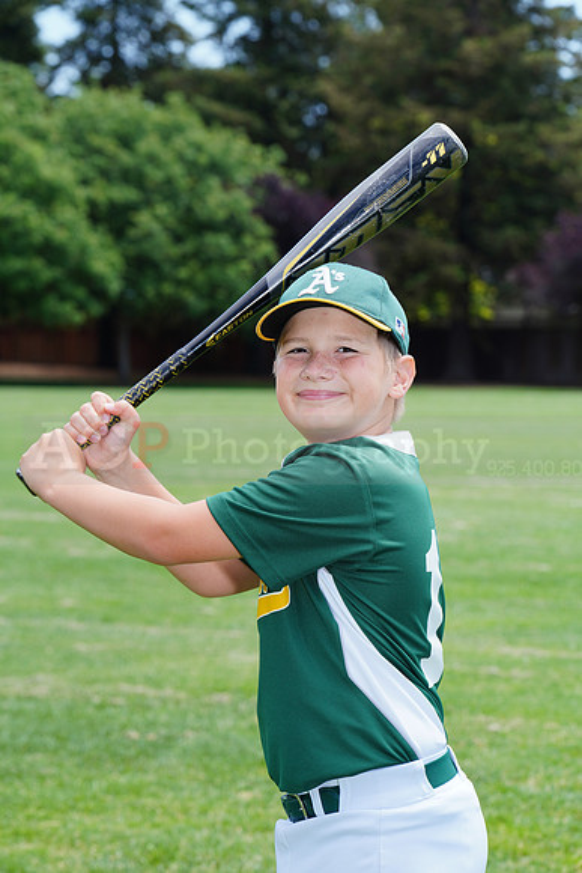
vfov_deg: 14.0
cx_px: 291
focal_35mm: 147
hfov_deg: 9.3
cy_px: 436
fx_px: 3562
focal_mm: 147
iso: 200
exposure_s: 1/200
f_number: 10
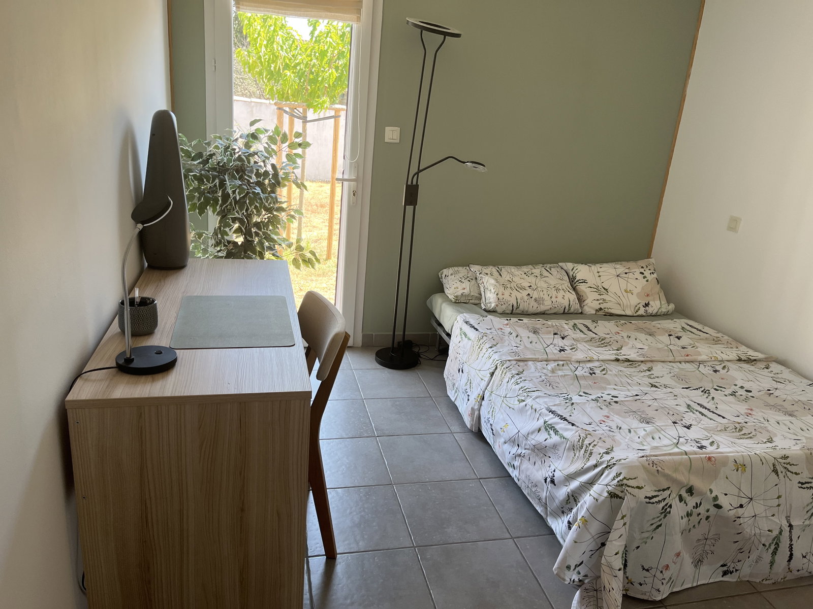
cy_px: 304
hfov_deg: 67.3
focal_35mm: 26
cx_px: 406
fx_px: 611
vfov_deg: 53.1
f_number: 1.6
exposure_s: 1/151
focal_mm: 5.1
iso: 64
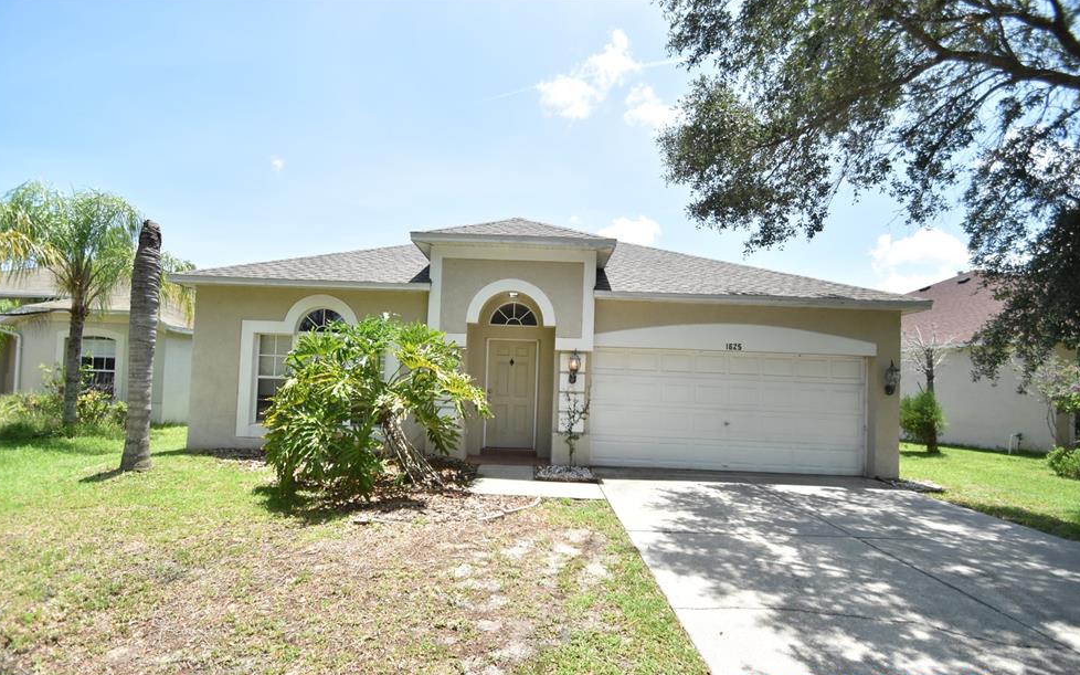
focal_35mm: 16
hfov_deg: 97.8
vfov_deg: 71.1
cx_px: 536
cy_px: 371
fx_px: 471
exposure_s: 1/4000
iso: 800
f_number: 3.5
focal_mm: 10
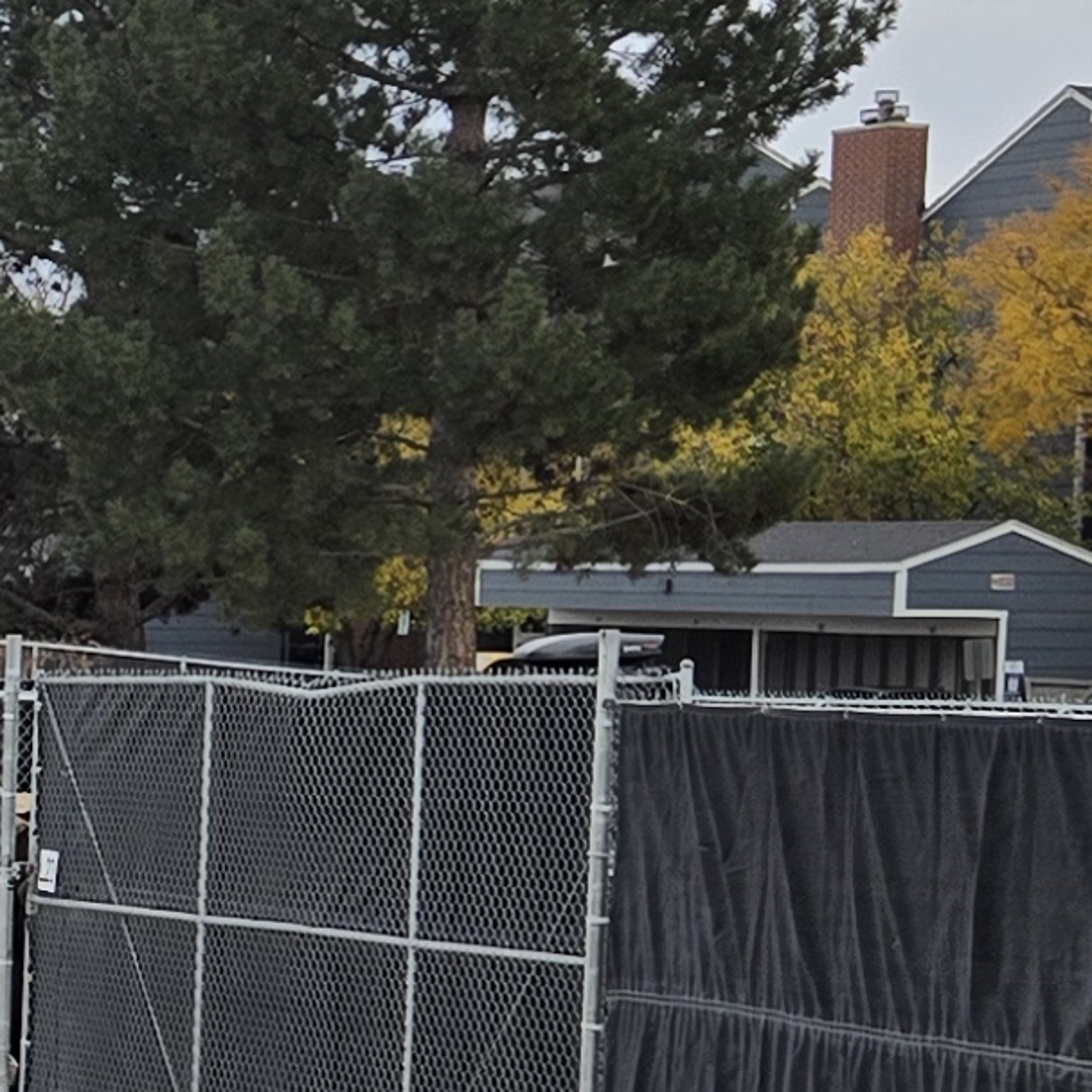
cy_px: 882
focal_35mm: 134
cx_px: -953
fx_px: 4783
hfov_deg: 11.9
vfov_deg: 13.0
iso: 25
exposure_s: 1/976
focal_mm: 5.4
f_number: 1.8
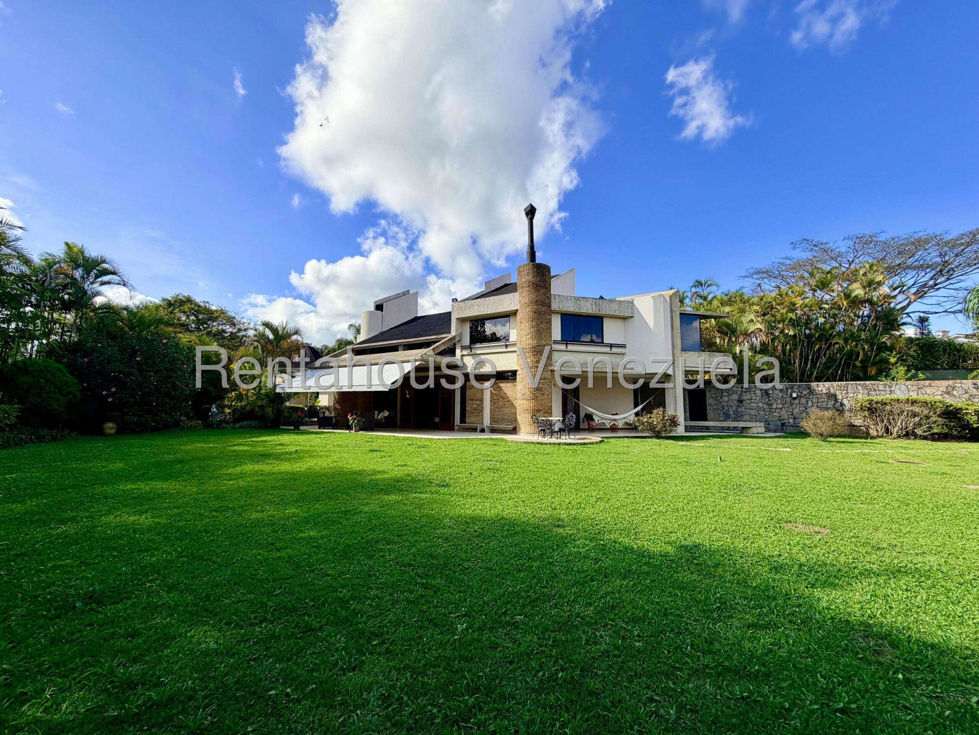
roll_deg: -0.3
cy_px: 368
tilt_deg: +5.5
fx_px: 396
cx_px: 490
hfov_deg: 102.1
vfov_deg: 85.7
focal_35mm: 14
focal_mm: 2.22
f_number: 2.2
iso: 25
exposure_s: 1/770
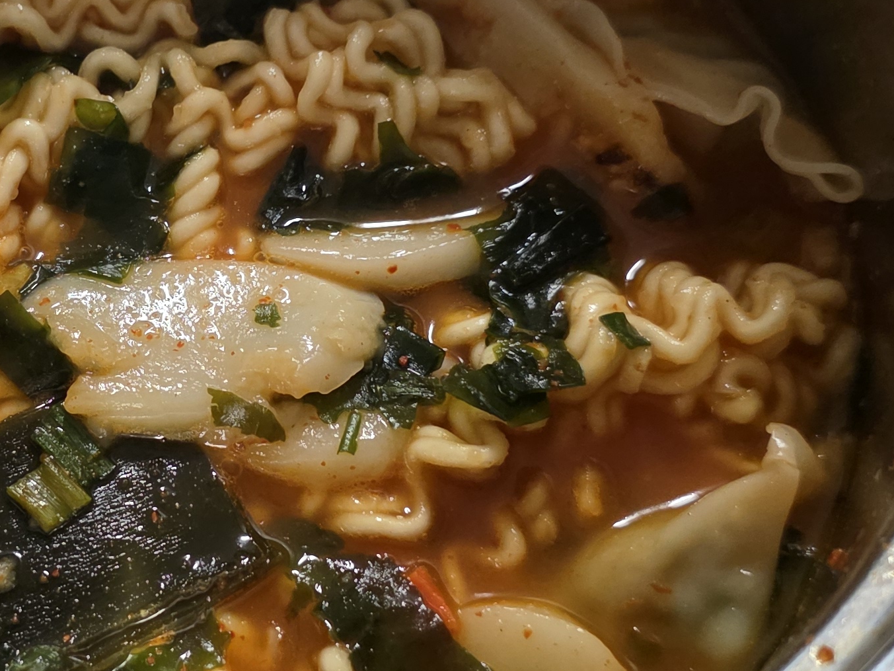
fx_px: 1756
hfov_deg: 28.0
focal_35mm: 68
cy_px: 233
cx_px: 189
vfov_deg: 21.5
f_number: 1.7
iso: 1250
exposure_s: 1/120
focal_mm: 6.3
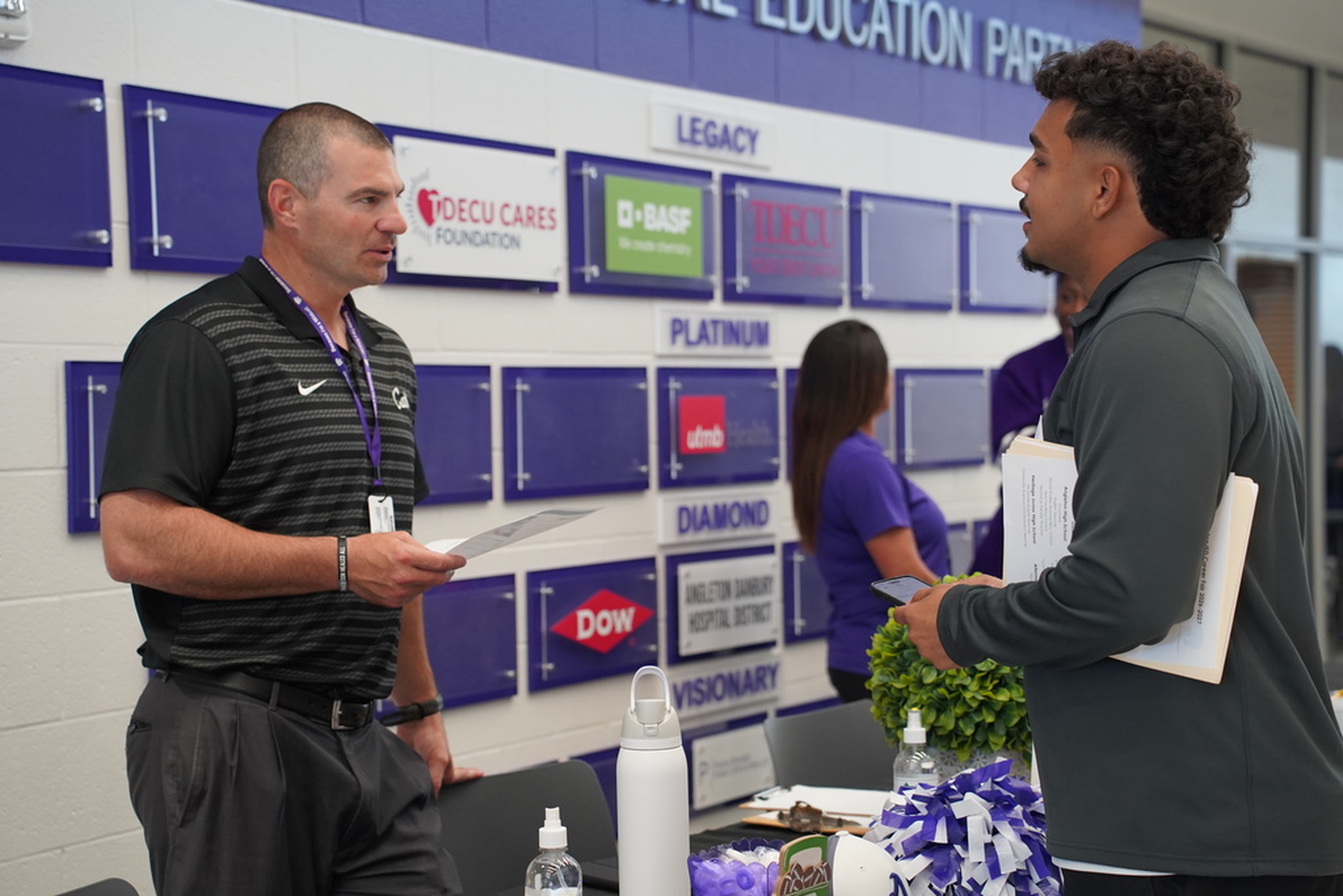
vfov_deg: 19.2
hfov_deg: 28.4
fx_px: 2649
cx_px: 672
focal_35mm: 71
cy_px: 448
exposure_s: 1/160
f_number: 4
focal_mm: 71
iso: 2000
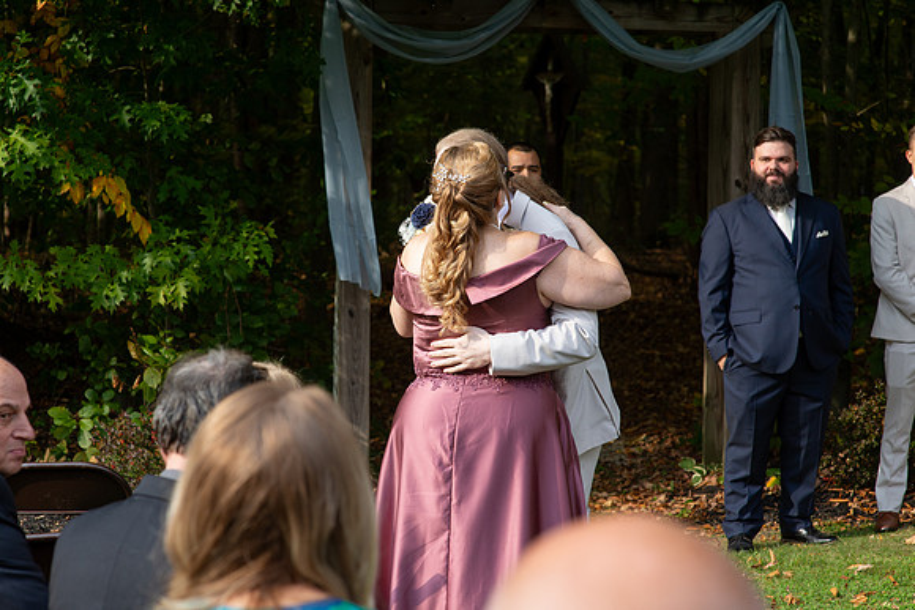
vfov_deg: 15.5
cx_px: 440
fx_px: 2245
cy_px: 293
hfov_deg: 23.0
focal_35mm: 88
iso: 640
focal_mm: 85
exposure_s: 1/640
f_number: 6.3
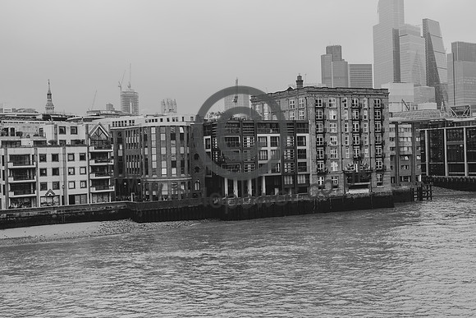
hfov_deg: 39.6
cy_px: 159
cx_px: 238
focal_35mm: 50
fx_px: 661
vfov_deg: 27.0
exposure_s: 1/40
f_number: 5.6
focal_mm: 50
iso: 80
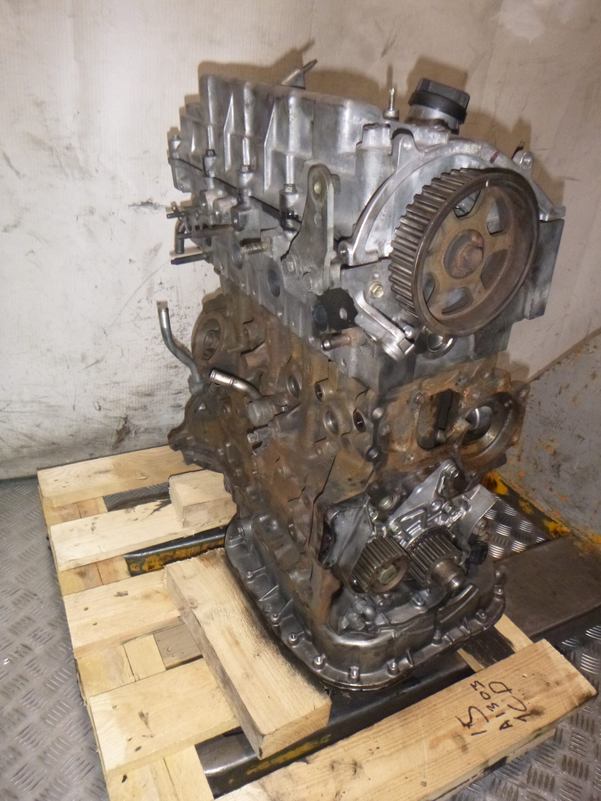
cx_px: 300
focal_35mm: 25
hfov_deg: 54.9
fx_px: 579
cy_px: 400
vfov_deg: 69.4
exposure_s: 1/125
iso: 400
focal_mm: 4.5
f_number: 3.9
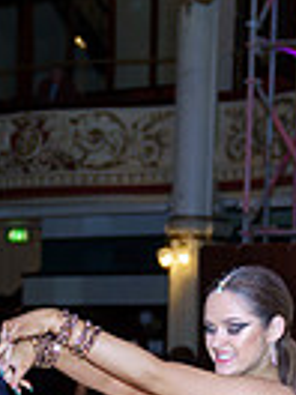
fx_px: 1790
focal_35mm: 157
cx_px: 150
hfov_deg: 9.5
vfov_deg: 12.0
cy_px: 590
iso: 400
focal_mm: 32
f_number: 2.8
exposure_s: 1/200
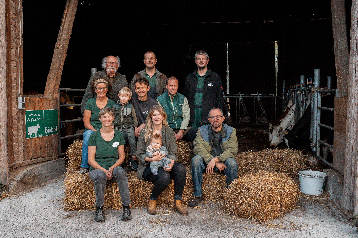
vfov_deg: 37.9
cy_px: 119
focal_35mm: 35
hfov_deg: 54.4
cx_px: 179
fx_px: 348
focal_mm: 35
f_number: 7.1
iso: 6400
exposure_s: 1/800
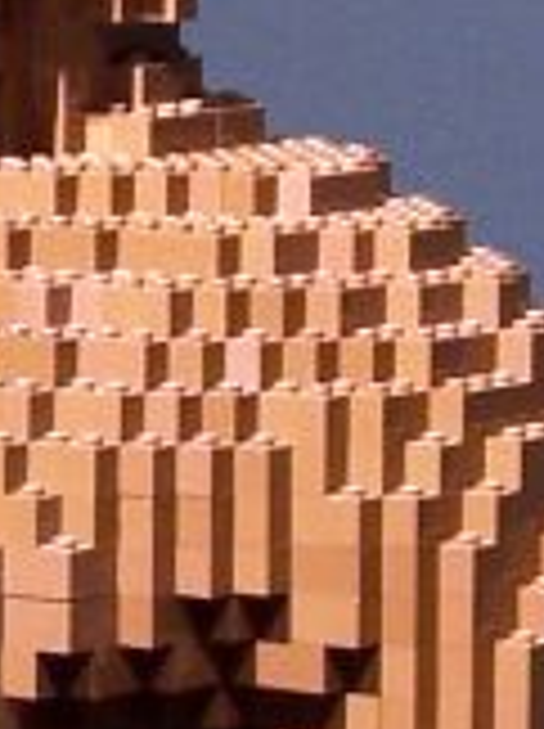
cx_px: -157
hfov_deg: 4.2
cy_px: 387
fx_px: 7458
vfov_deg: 5.6
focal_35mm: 355
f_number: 3.1
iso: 80
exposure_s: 1/2
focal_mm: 9.3
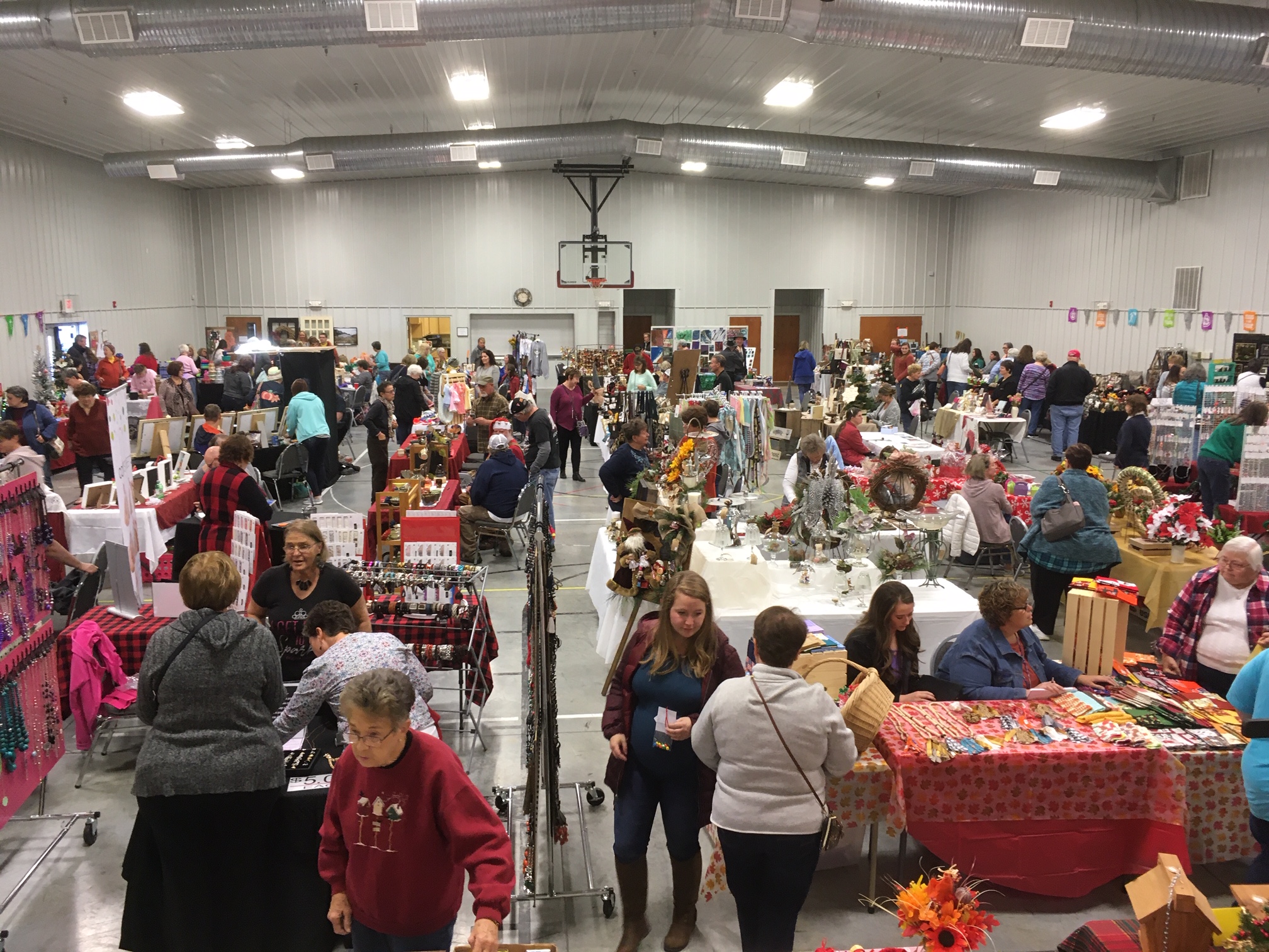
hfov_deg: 61.7
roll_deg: +0.0
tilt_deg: -8.9
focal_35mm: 29
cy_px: 476
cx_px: 634
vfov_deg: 48.2
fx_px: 1063
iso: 80
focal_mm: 4.15
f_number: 2.2
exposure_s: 1/30
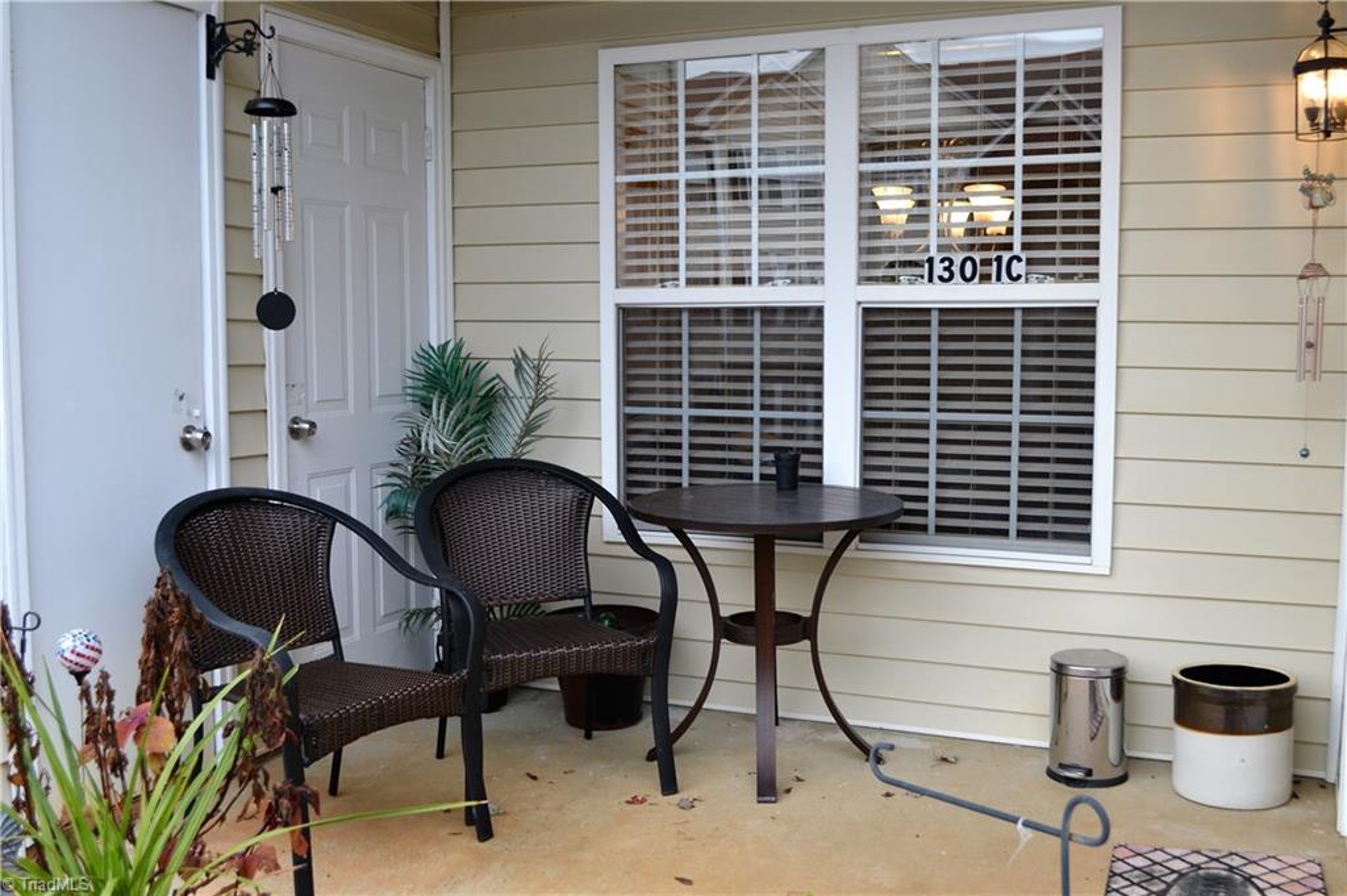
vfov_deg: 36.8
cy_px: 448
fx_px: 1346
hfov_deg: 53.2
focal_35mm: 36
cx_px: 674
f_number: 5.6
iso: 280
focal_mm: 24
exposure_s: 1/125
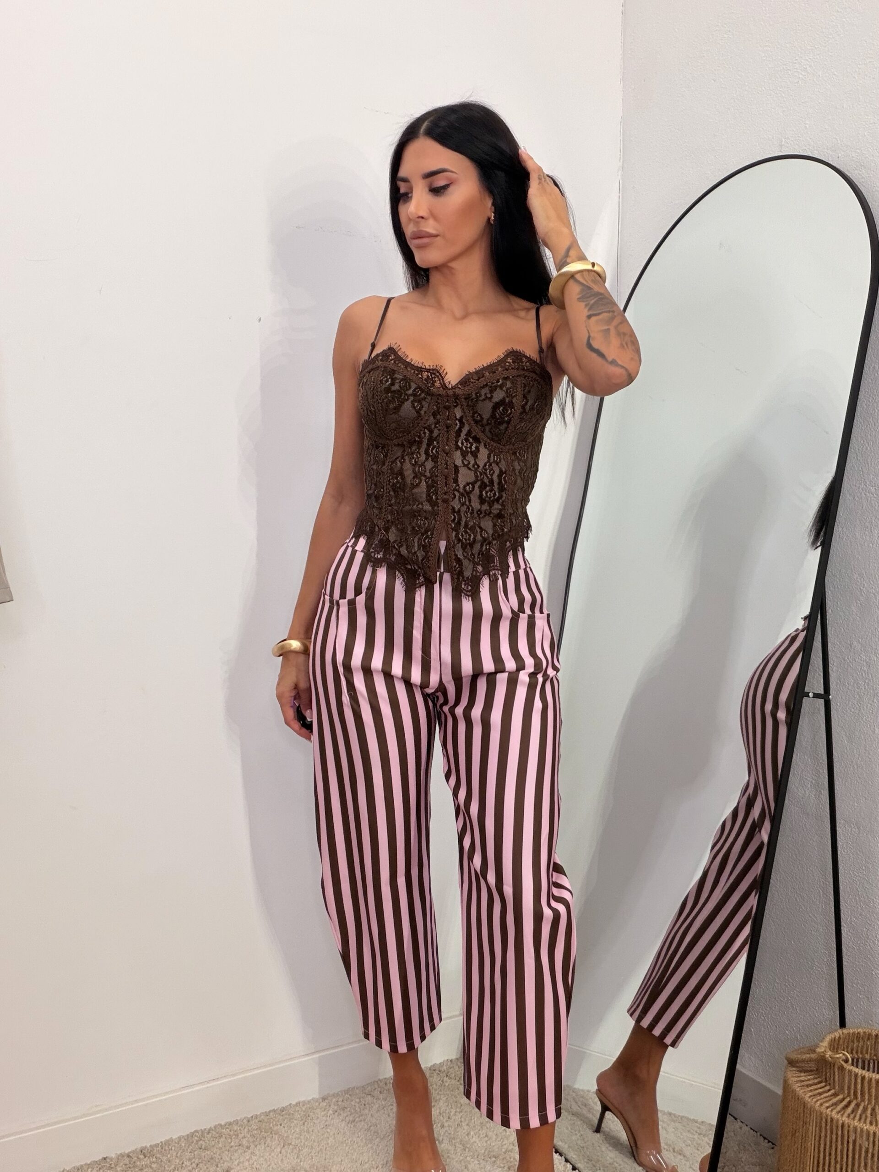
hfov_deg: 46.8
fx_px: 1016
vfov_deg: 60.0
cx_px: 440
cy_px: 586
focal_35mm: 30
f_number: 1.9
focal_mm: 2.71
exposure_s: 1/79
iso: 64
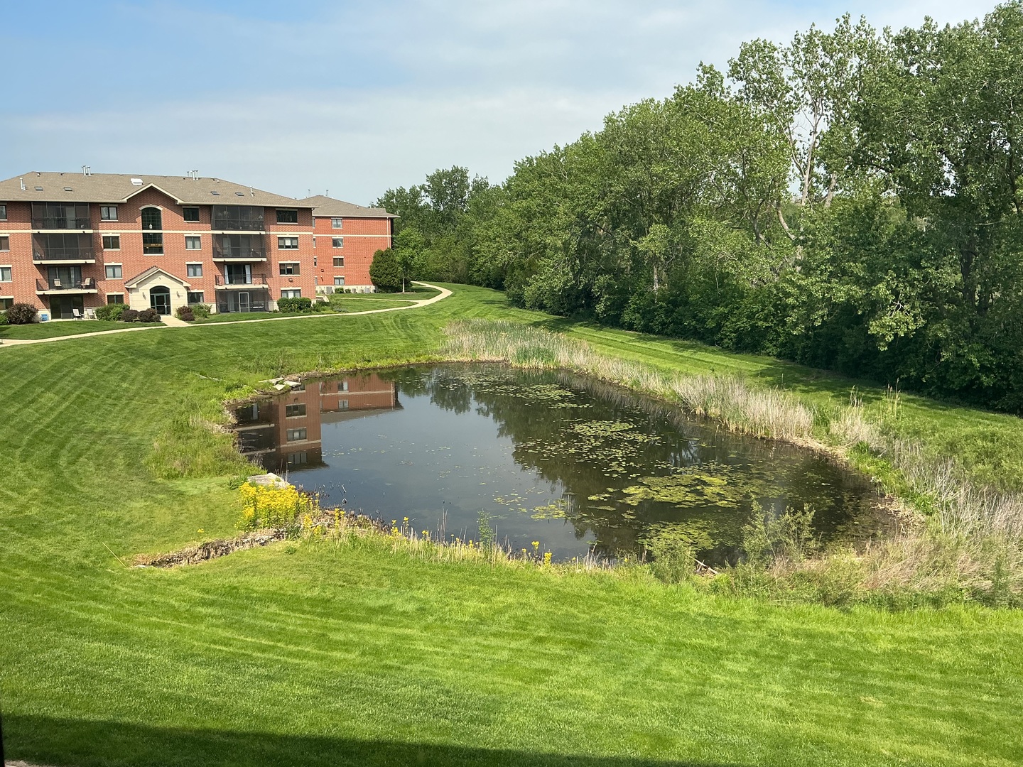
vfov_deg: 48.2
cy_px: 384
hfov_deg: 61.7
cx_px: 512
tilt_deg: -8.6
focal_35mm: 29
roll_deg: +0.3
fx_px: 857
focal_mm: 3
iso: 25
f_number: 1.8
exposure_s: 1/1195
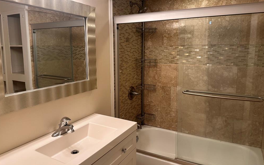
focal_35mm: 26
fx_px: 187
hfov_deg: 70.4
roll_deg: +0.0
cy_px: 71
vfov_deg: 47.5
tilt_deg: -7.1
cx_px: 132
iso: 160
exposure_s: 1/120
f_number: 1.78
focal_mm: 6.86
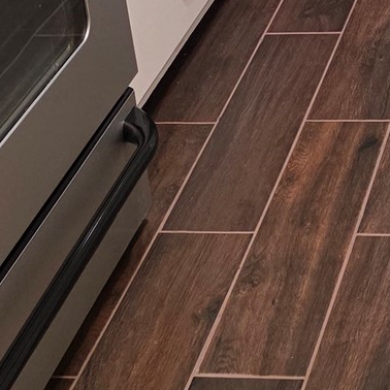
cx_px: 542
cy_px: -187
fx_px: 1402
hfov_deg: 14.9
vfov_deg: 14.8
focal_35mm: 110
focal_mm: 6.3
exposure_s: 1/120
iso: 320
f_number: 1.7
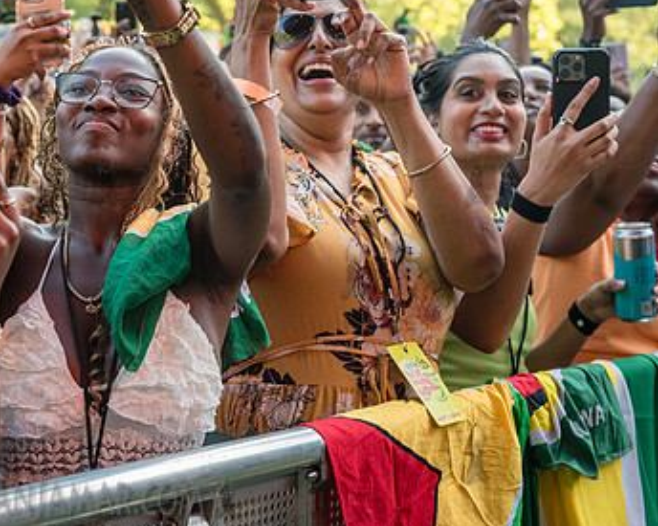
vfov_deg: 17.6
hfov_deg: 21.6
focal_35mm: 87
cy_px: 173
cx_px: 105
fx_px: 1694
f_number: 4
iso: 1600
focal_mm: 55
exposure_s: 1/500
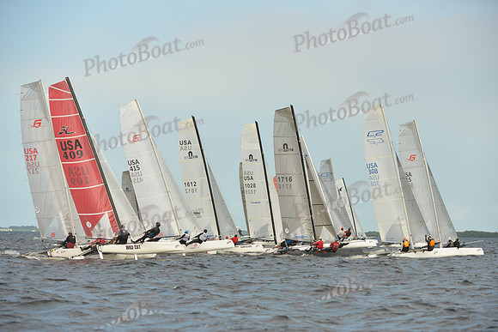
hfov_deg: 10.3
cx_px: 249
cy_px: 166
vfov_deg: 6.9
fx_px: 2767
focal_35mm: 200
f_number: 5.6
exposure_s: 1/1000
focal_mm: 200
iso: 250
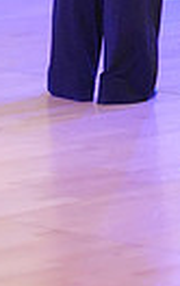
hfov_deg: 3.6
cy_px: -223
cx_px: -62
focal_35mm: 366
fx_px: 2860
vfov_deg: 5.6
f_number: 2
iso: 6400
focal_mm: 82
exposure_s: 1/500
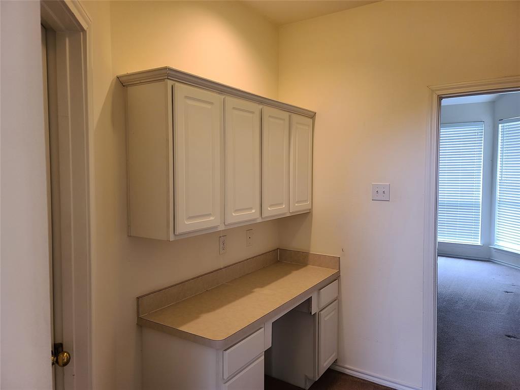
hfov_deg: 69.4
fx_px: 376
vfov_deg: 54.9
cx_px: 260
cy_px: 195
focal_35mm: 25
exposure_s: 1/39
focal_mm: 7
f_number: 1.8
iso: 200
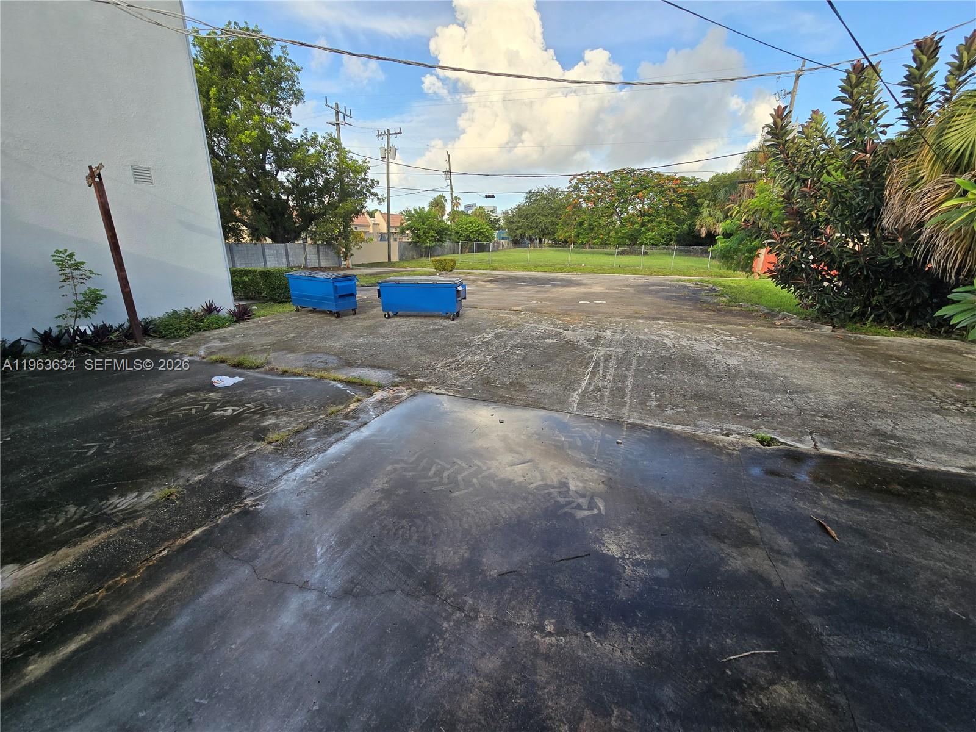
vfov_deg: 89.9
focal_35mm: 13
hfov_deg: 106.2
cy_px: 366
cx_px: 488
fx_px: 367
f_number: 2.2
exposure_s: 1/699
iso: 50
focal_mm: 2.2
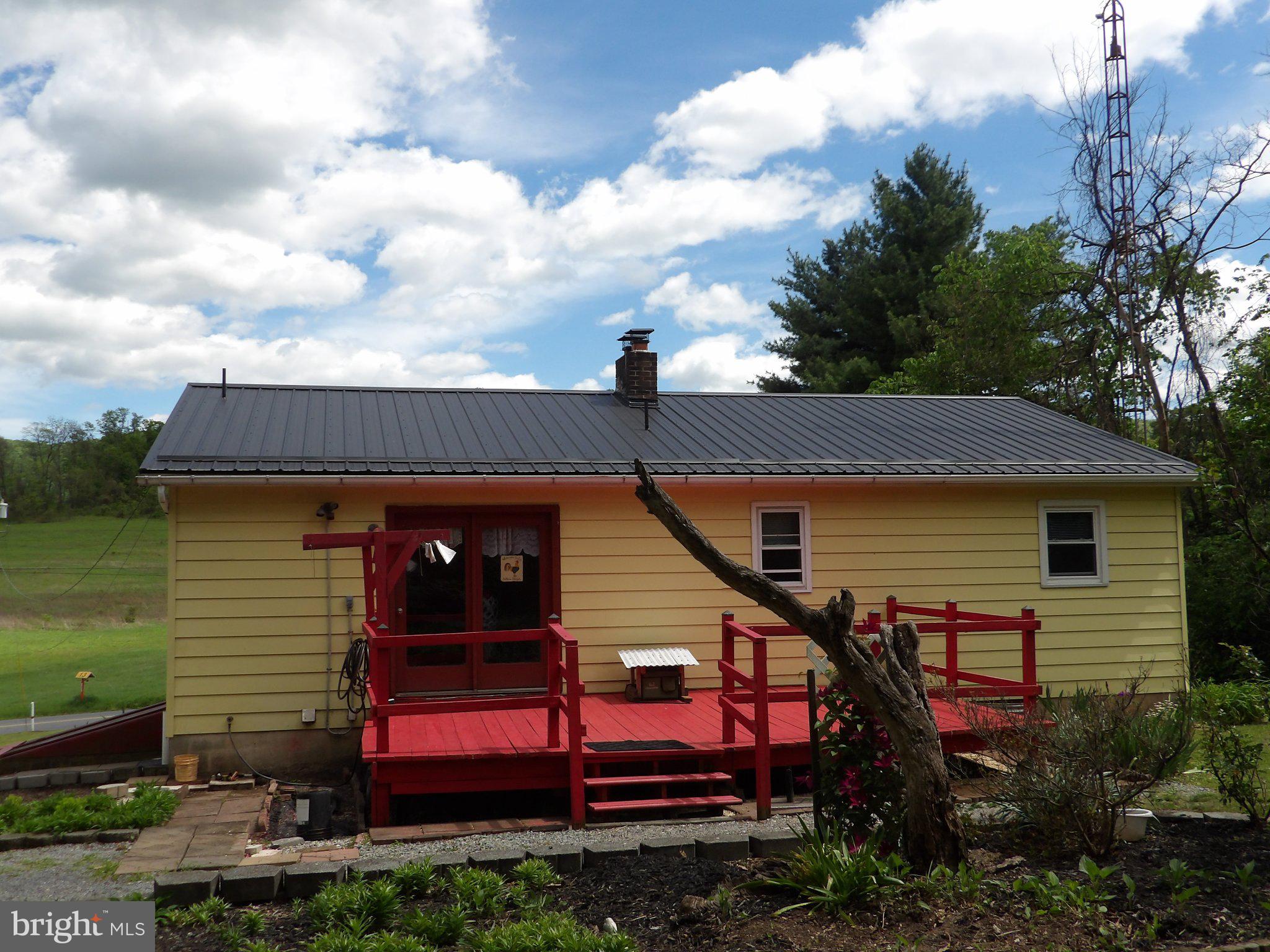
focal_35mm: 33
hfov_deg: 55.4
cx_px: 635
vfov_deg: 42.9
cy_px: 476
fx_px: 1211
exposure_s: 1/1235
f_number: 3.1
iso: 100
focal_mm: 5.9
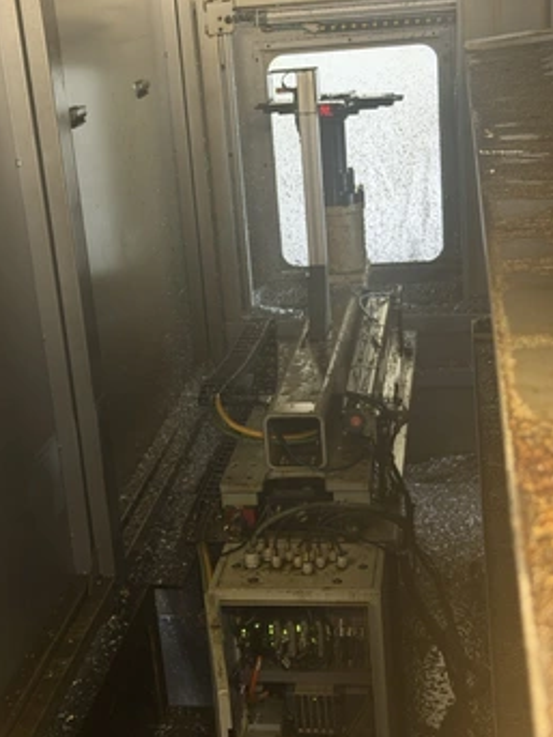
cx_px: 260
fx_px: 1194
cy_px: 324
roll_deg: +5.2
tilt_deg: -17.1
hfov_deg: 26.1
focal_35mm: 56
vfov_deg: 34.3
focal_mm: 6.76
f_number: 1.78
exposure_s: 1/40
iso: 320
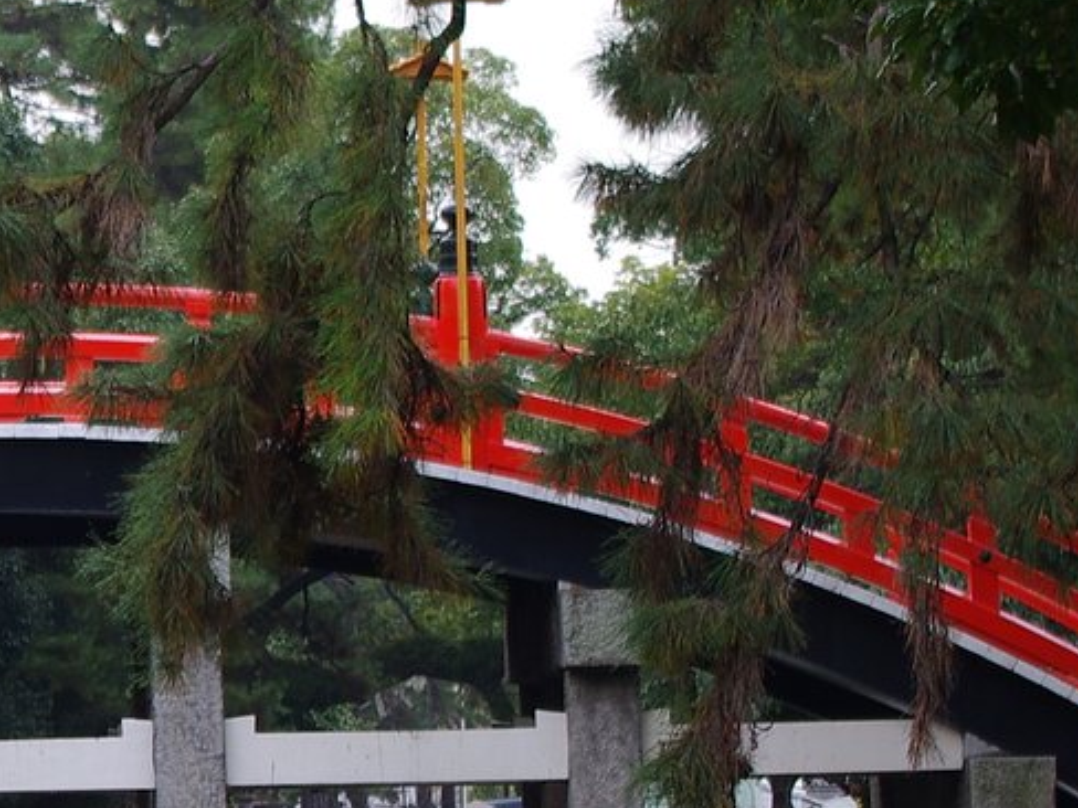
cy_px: 524
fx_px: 7163
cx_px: -373
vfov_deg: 6.5
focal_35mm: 230
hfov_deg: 8.5
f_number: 5
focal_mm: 37.5
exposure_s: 1/80
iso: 100
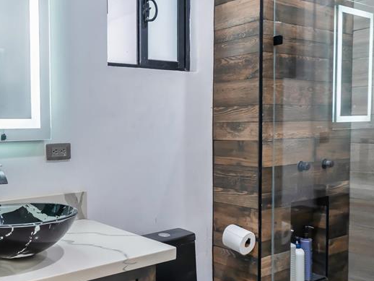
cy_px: 153
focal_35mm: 38
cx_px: 100
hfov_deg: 47.4
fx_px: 411
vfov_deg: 37.7
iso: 500
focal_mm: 20
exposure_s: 1/200
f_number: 2.8
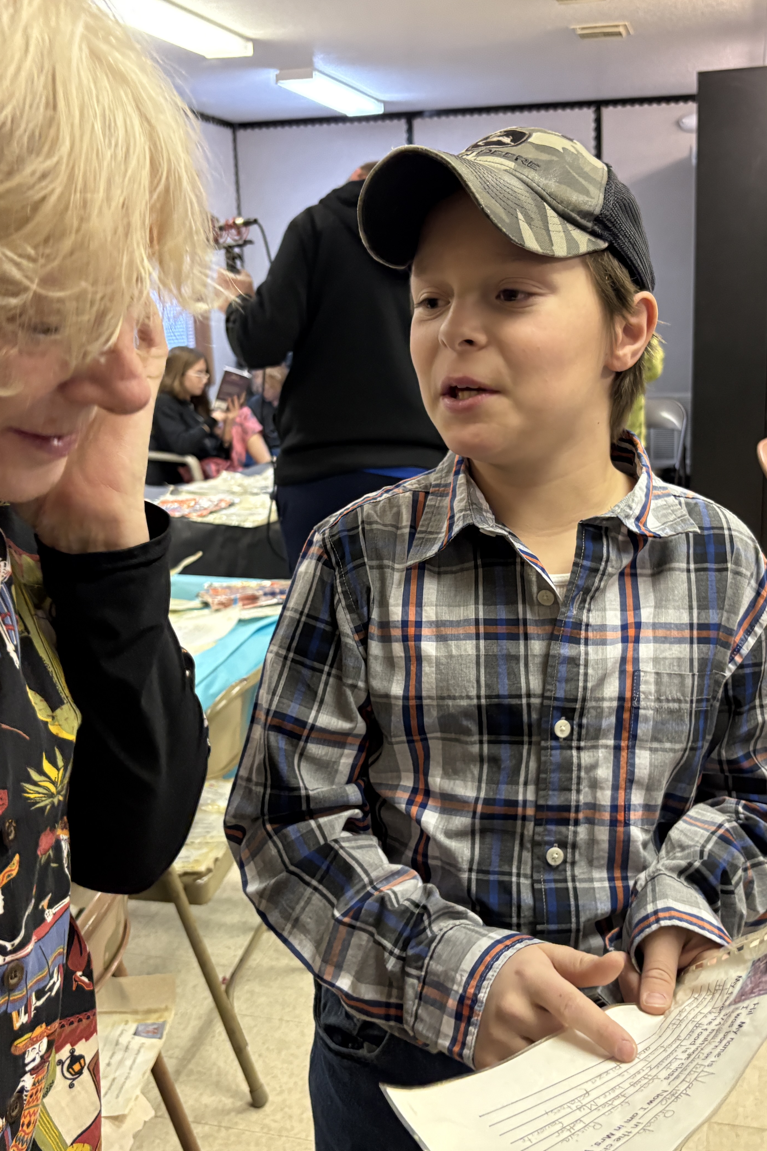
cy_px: 575
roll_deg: +1.6
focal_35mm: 37
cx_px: 419
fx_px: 1182
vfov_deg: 51.9
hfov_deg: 35.9
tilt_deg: -12.3
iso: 320
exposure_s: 1/60
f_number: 1.6
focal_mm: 5.96
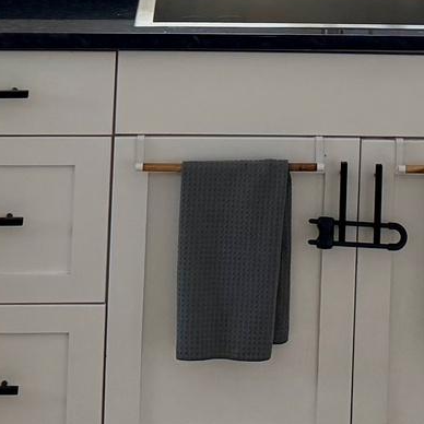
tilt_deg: -1.7
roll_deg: -1.3
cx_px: 355
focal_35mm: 112
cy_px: -255
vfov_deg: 14.3
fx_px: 1552
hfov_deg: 15.4
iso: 200
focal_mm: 6.76
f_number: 1.78
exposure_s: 1/161
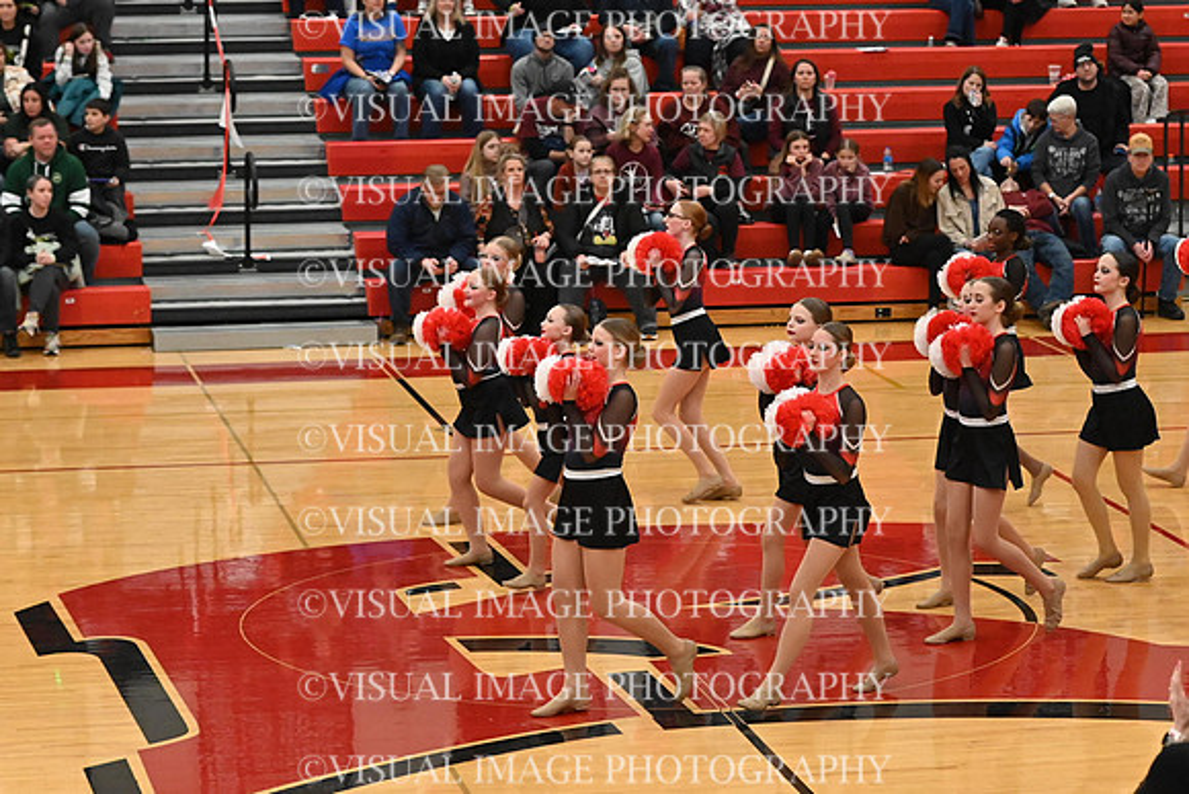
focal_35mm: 117
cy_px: 397
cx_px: 594
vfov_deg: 11.7
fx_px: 3865
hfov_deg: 17.5
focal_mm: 78
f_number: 4
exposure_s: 1/400
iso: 8000
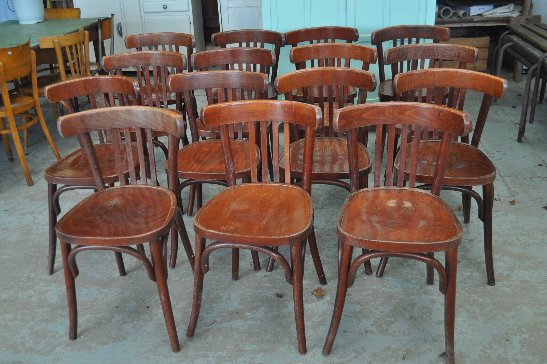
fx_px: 546
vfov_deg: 36.8
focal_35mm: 36
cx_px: 274
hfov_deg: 53.2
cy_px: 182
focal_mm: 24
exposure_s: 1/60
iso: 720
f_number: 4
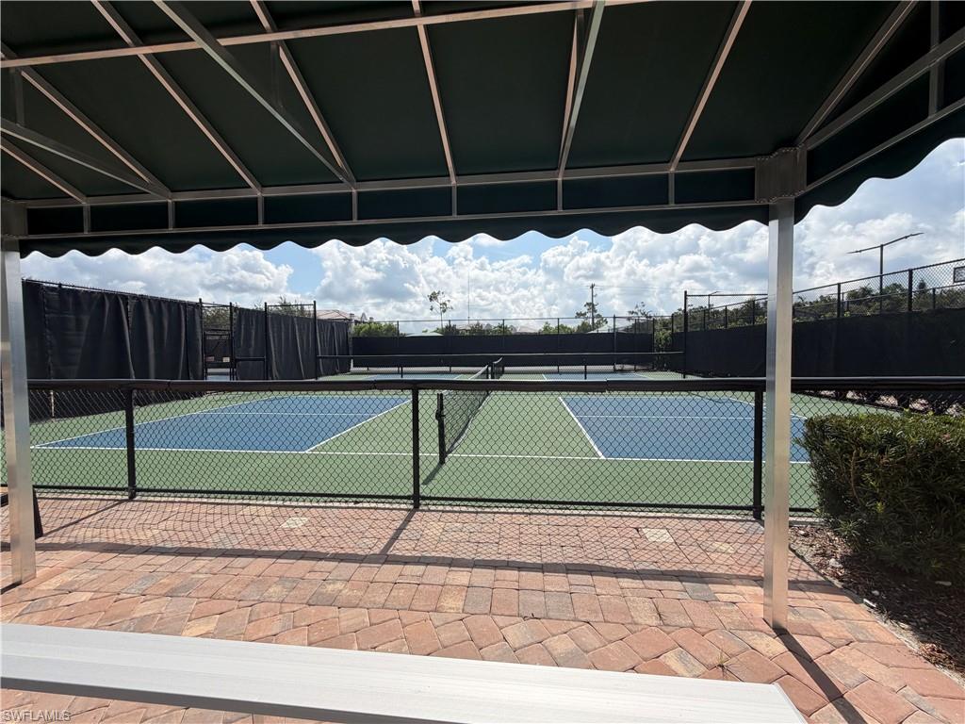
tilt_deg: -0.2
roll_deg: +0.5
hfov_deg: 102.1
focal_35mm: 14
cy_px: 362
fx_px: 390
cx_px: 482
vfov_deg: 85.7
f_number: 2.2
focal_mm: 2.22
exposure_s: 1/1312
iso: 20
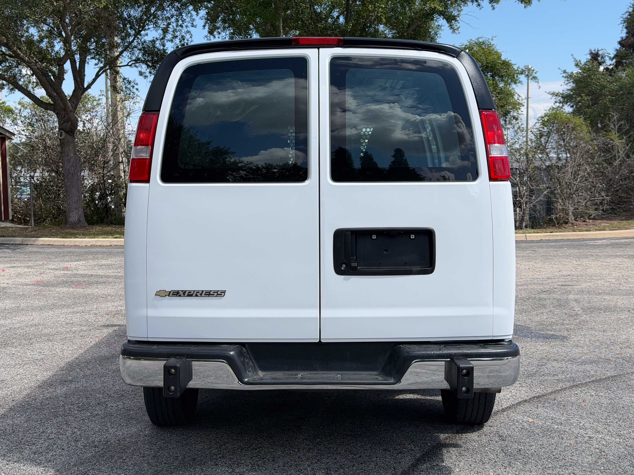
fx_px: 879
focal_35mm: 48
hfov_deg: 39.7
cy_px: 238
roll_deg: -0.1
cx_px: 317
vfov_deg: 30.3
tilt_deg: -1.8
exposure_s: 1/4878
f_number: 1.78
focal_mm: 6.76
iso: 64
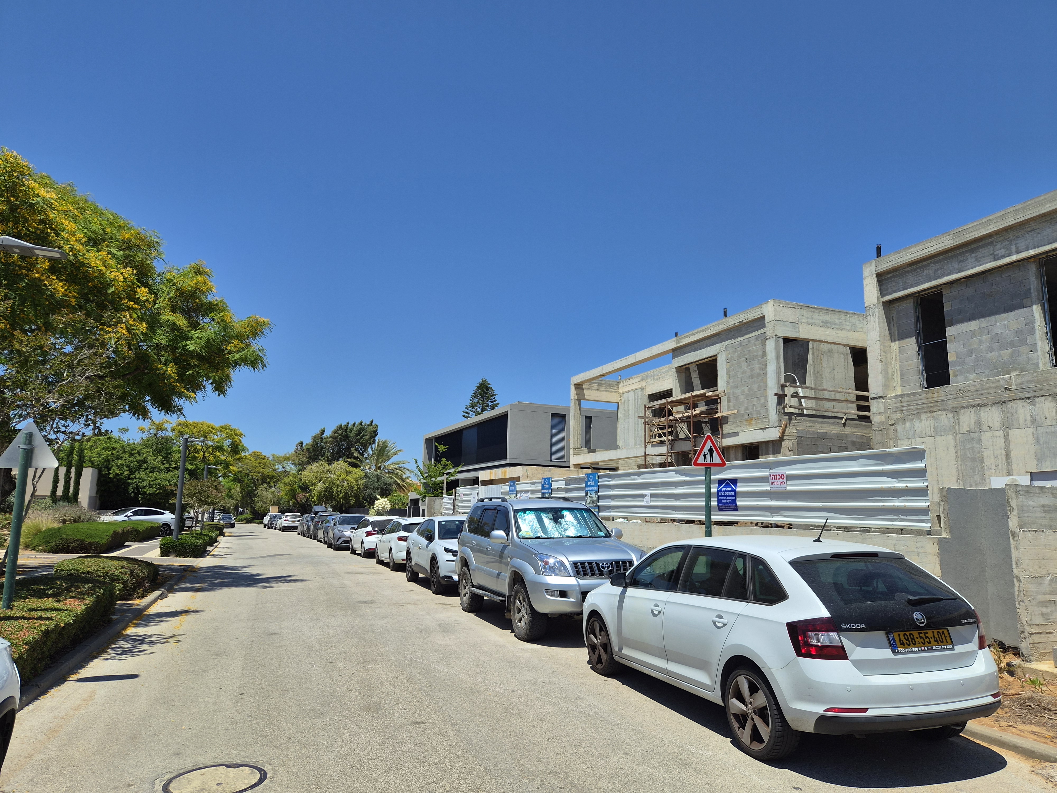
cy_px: 396
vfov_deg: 58.9
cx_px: 528
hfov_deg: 73.9
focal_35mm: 23
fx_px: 702
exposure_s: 1/3760
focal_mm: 5.4
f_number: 1.8
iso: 50
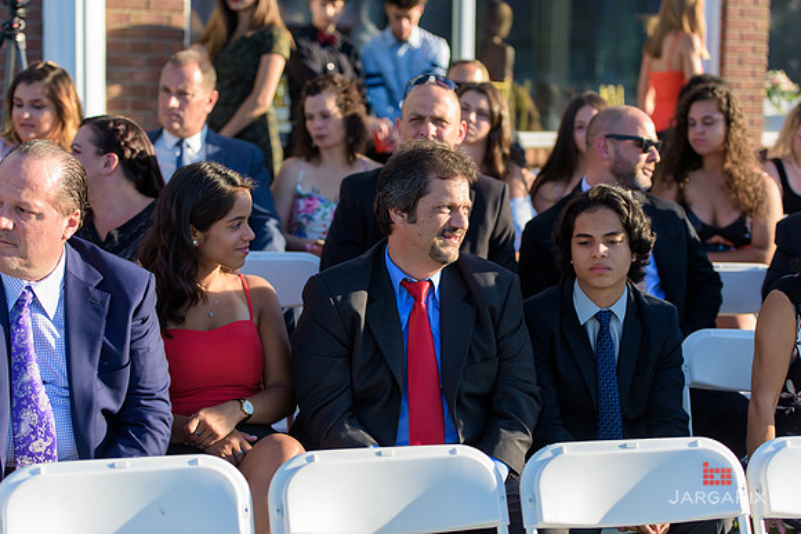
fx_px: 1558
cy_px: 267
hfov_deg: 28.8
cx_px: 400
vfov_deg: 19.5
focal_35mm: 70
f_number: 3.2
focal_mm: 70
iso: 200
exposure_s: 1/800
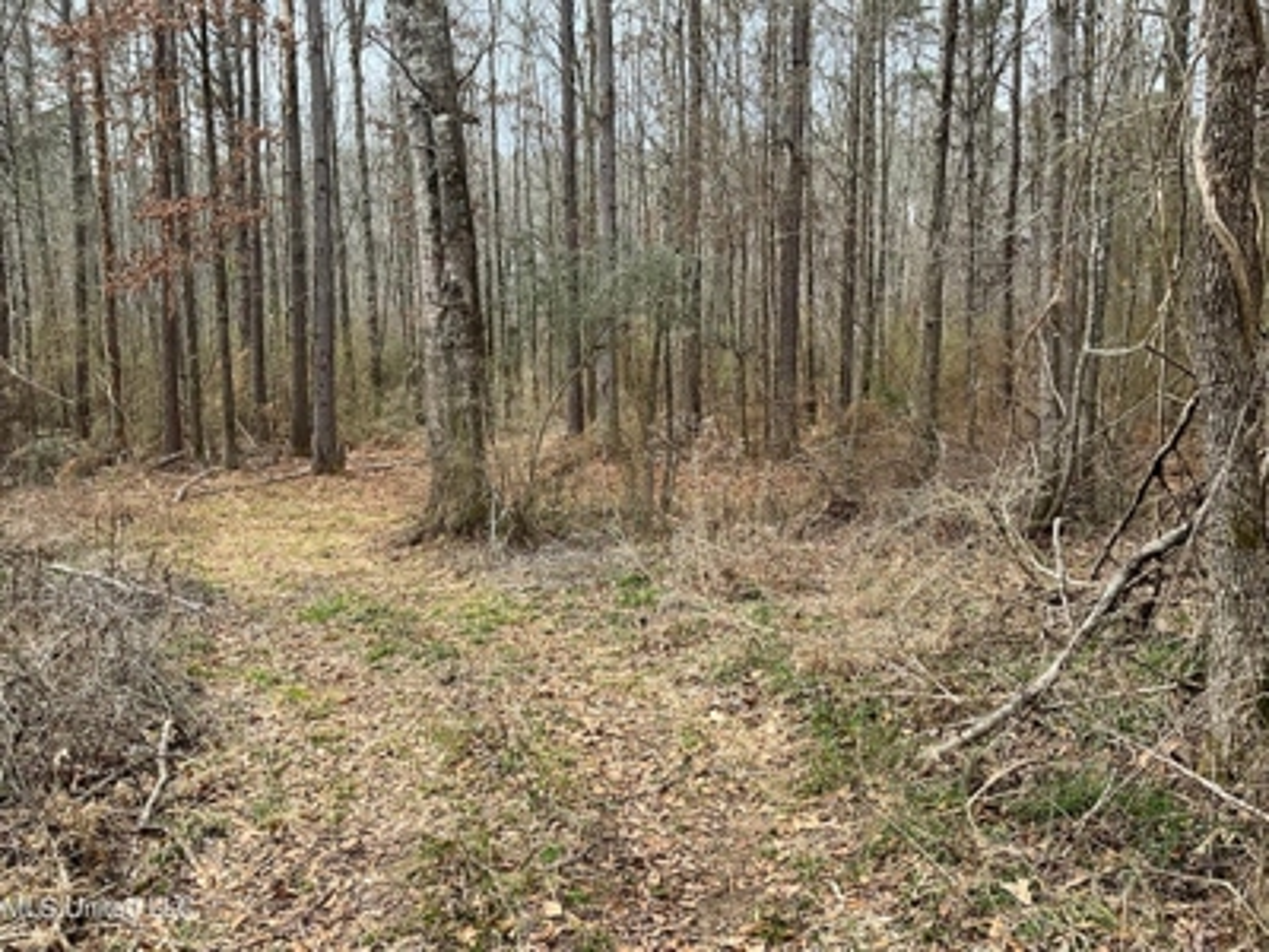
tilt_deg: -8.2
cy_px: 476
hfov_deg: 61.7
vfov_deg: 48.2
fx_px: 1063
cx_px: 634
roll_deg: +1.3
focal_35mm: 29
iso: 25
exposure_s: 1/316
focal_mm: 3
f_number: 1.8
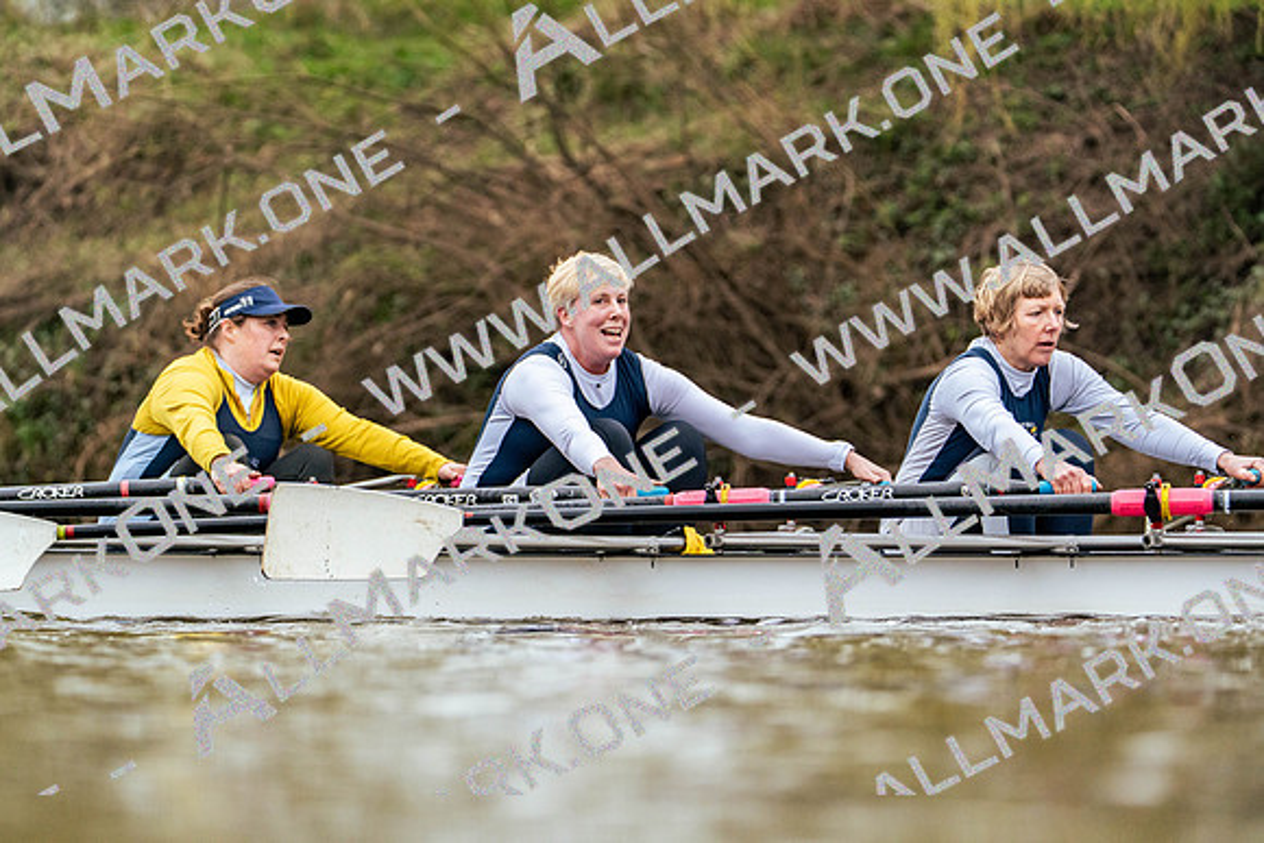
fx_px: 11975
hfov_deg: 6.0
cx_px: 632
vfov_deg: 4.0
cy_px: 422
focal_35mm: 341
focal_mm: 341
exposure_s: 1/1600
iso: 3200
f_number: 6.3
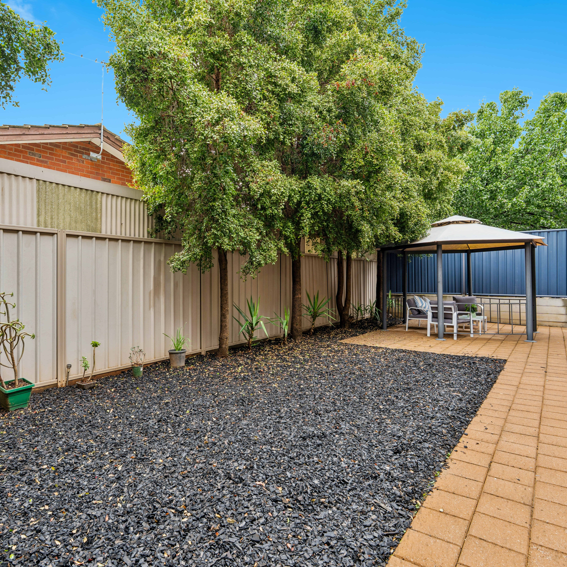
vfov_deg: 72.1
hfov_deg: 71.7
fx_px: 389
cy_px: 280
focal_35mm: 21
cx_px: 239
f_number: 7.1
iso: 100
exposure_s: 1/10
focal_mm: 16
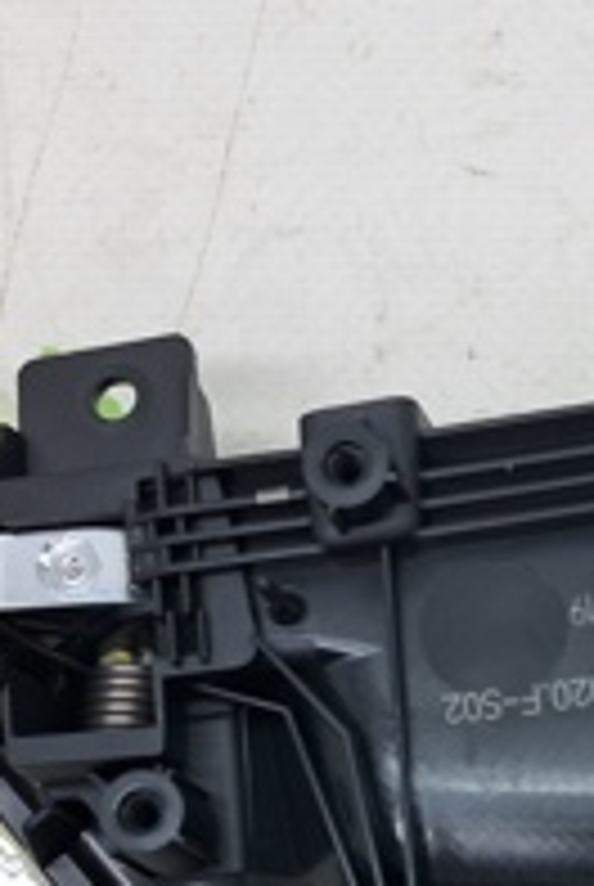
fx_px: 2244
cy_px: 929
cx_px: 634
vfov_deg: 21.4
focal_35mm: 91
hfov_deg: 14.8
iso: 50
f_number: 1.8
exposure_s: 1/60
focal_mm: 4
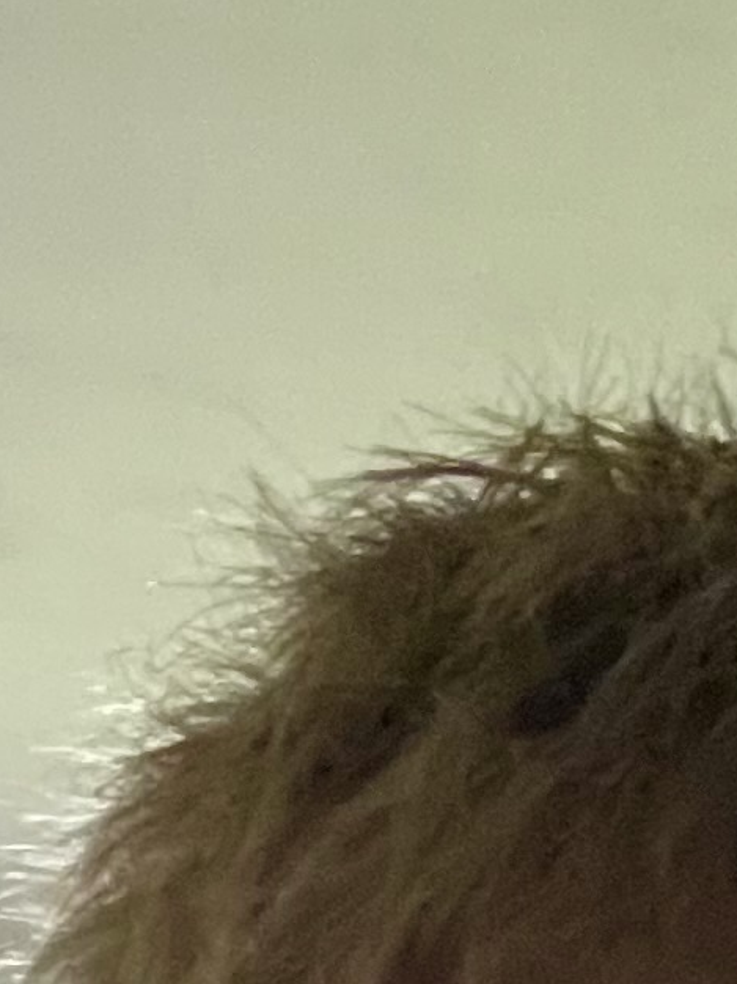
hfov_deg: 9.7
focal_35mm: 148
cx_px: 1097
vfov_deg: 11.5
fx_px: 4204
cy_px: 2193
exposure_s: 1/17
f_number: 2.2
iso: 800
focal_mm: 2.71
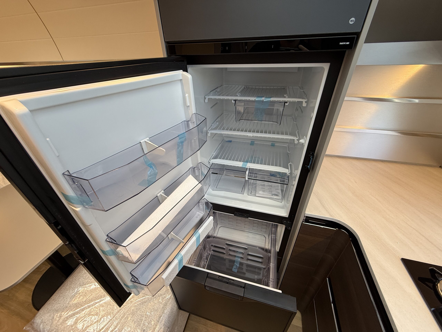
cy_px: 166
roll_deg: +4.1
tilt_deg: -32.0
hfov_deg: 102.1
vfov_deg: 85.7
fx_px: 179
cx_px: 221
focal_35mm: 14
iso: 125
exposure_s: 1/99
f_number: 2.2
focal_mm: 2.22
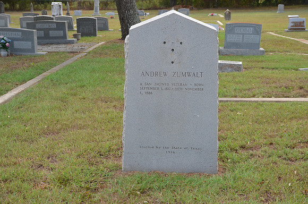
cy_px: 102
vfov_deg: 23.7
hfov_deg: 35.1
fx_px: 487
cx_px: 154
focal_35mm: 57
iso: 320
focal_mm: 38
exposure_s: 1/125
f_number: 5.6
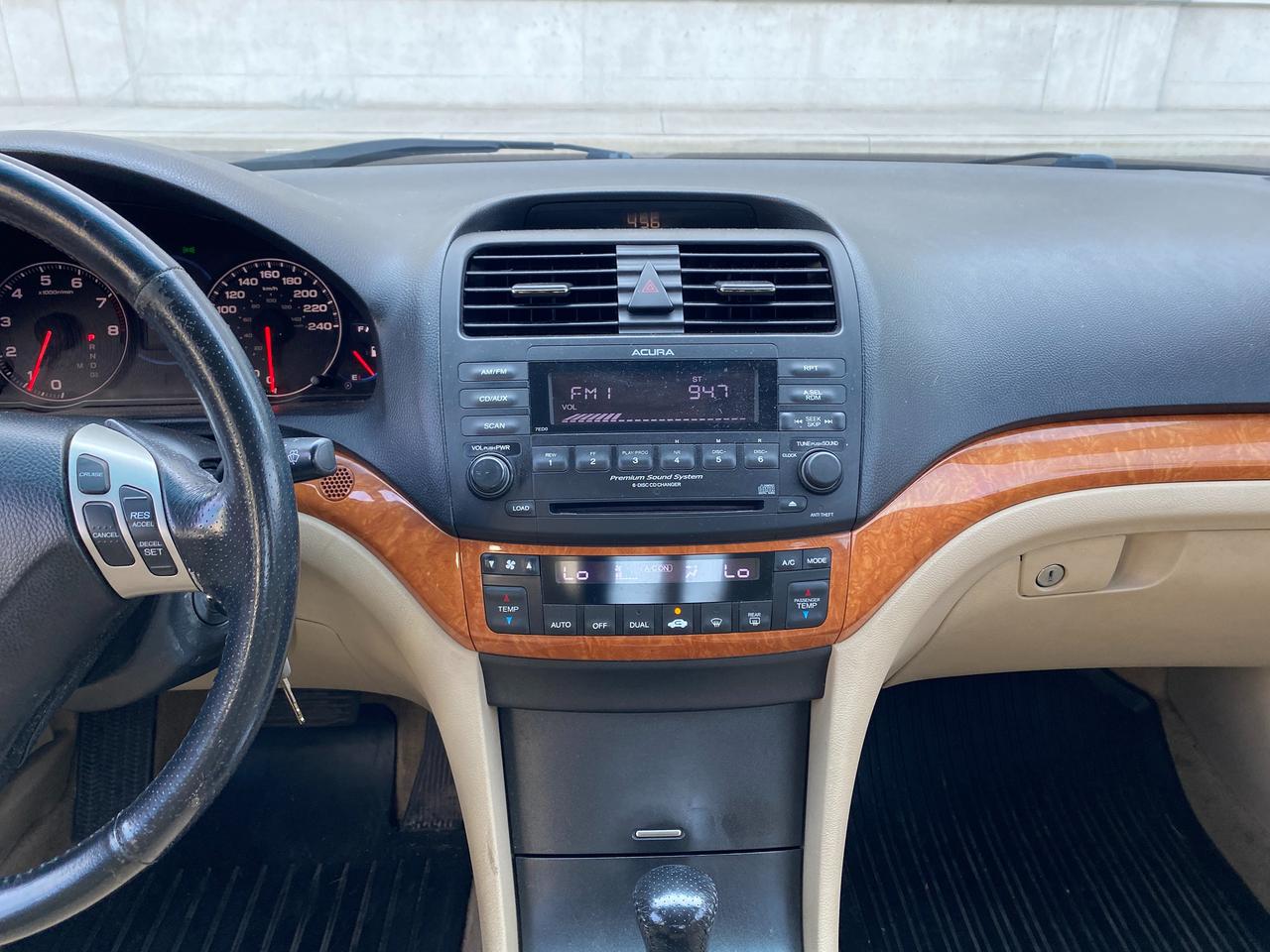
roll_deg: -1.6
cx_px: 635
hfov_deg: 67.3
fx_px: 954
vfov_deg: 53.1
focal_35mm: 26
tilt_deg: -24.8
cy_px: 476
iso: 64
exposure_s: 1/121
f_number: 1.8
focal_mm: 4.25
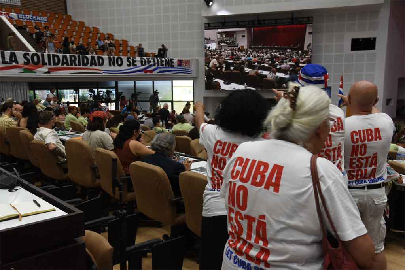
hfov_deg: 54.4
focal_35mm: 35
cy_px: 135
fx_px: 394
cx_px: 202
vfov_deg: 37.9
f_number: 9
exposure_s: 1/40
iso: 1600
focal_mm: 35
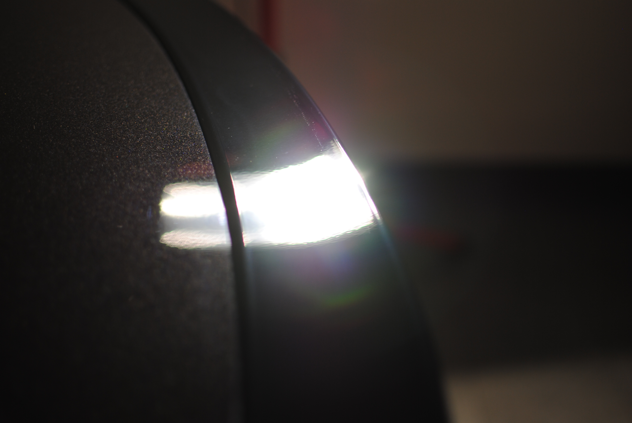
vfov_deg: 25.8
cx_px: 316
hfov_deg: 37.8
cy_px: 212
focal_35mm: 52
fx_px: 923
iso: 100
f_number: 1.8
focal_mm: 35
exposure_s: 1/20
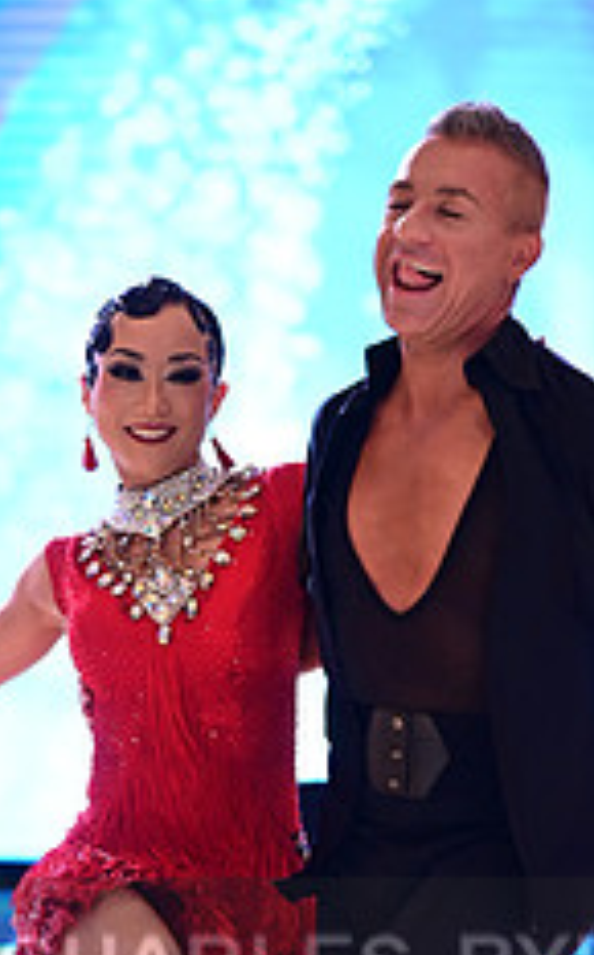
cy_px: 1016
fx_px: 8912
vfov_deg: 6.1
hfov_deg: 3.8
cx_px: 250
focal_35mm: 343
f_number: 2.8
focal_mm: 135
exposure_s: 1/320
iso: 2000
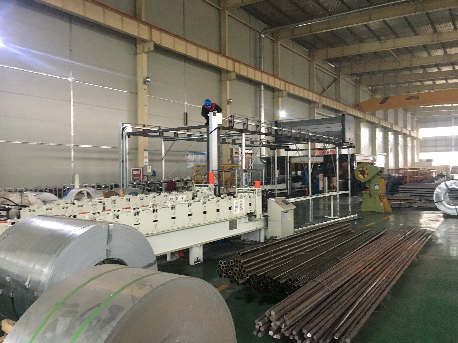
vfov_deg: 48.2
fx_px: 384
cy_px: 172
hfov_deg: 61.7
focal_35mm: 29
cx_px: 229
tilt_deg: +2.0
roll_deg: +0.7
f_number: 2.2
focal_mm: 4.15
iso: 200
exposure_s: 1/17
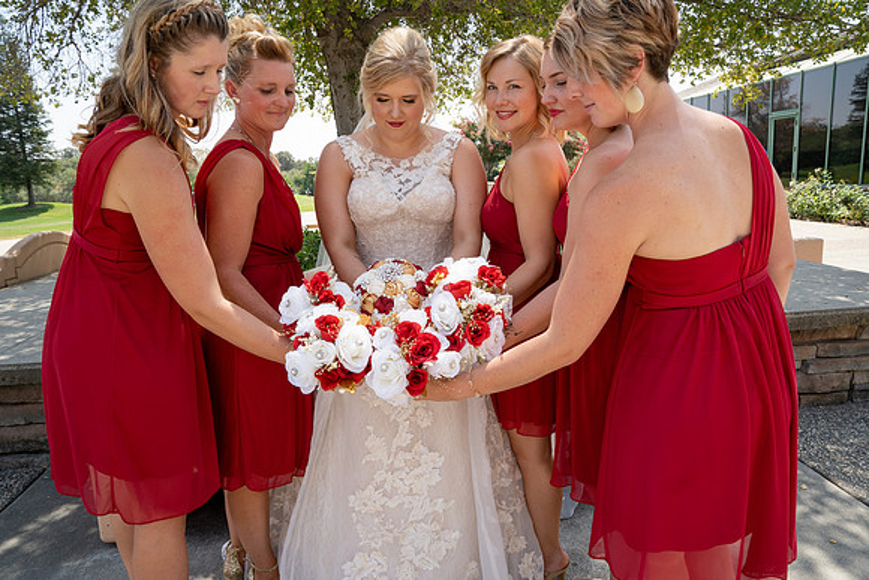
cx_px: 434
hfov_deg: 73.7
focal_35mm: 24
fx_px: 579
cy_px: 290
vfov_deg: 53.2
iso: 500
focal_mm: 24
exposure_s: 1/200
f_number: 10
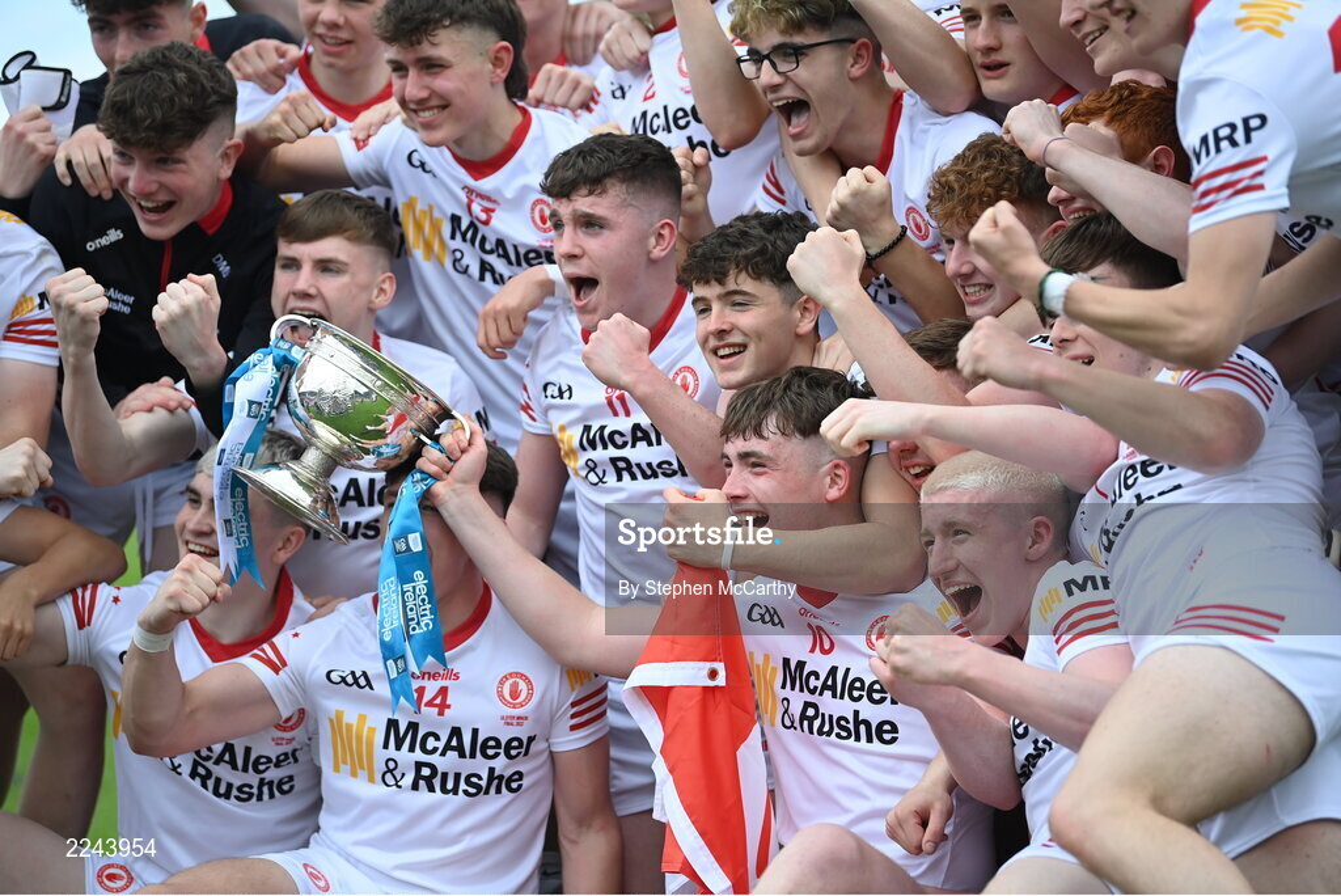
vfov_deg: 9.2
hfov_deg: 13.7
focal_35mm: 150
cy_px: 448
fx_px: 5590
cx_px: 670
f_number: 2.8
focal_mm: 150
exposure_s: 1/2500
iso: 500
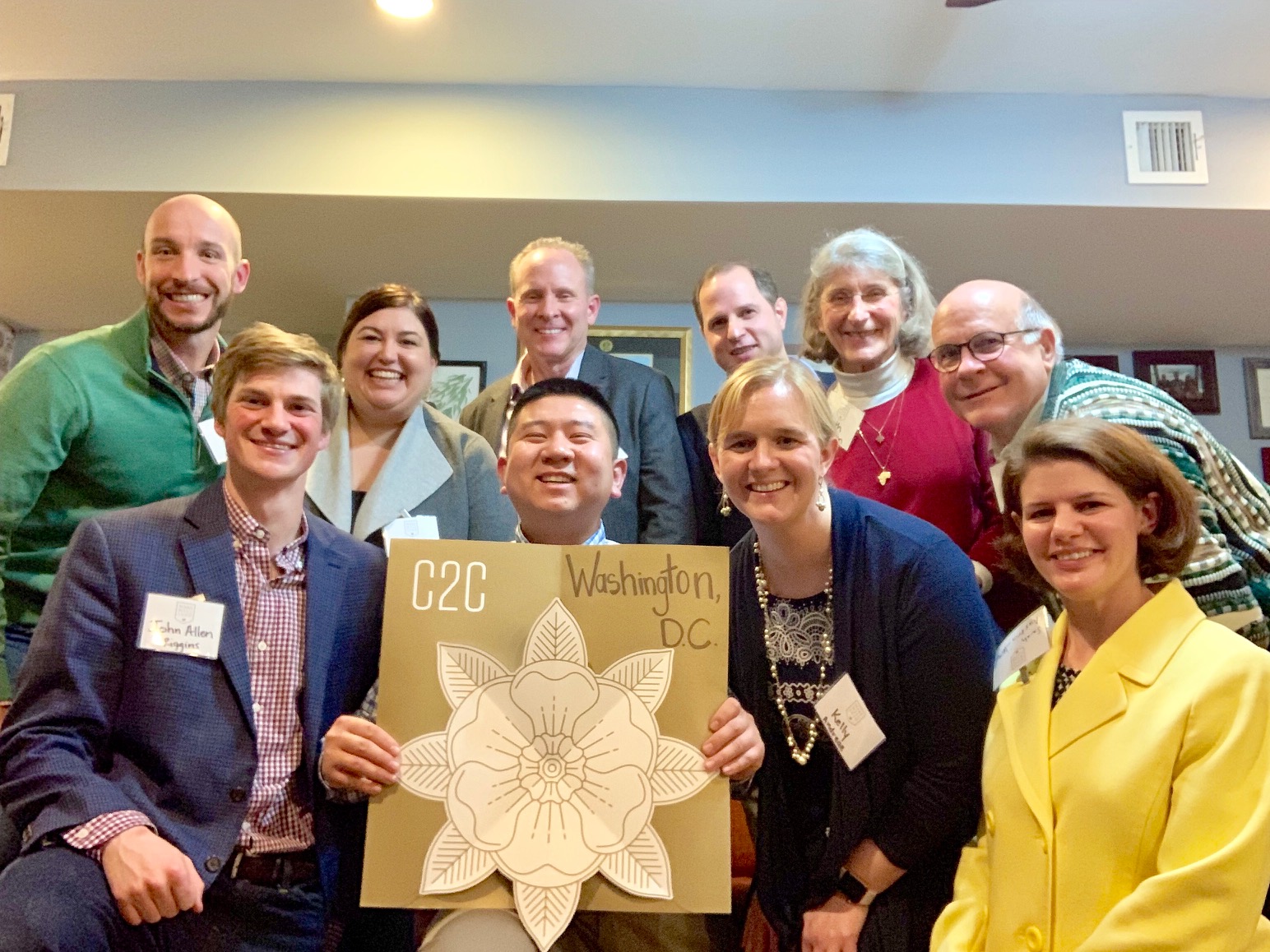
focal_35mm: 32
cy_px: 476
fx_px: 1174
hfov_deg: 56.8
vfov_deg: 44.2
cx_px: 635
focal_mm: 2.87
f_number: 2.2
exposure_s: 1/30
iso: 400
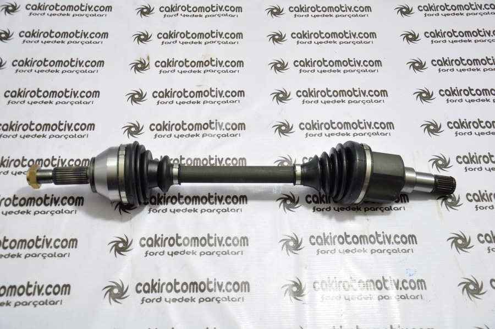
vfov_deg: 31.8
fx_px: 577
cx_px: 248
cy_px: 164
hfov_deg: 46.4
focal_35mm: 42
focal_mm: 28
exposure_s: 1/15
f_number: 4
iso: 200
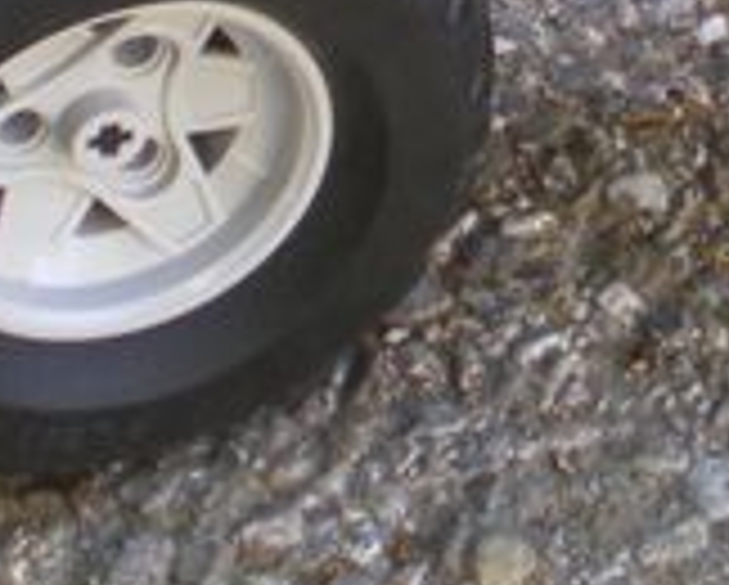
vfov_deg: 8.1
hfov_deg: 10.3
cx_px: 986
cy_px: -554
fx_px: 3953
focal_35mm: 183
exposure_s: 1/30
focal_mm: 6.3
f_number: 3.1
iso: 64
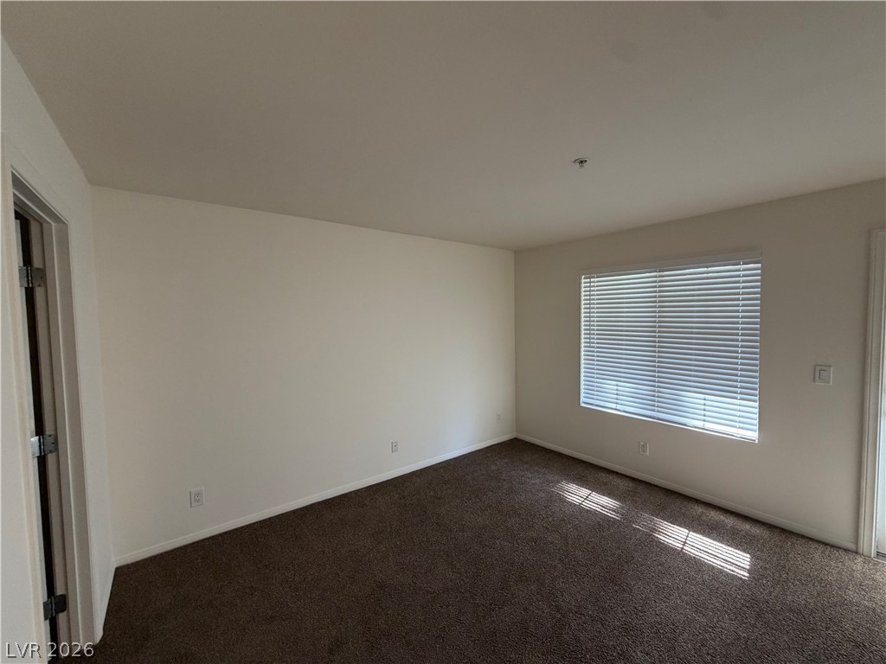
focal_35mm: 14
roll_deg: +0.7
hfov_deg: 102.1
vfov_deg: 85.7
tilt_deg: -2.4
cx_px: 443
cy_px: 332
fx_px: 358
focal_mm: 2.22
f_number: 2.2
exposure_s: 1/60
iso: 200
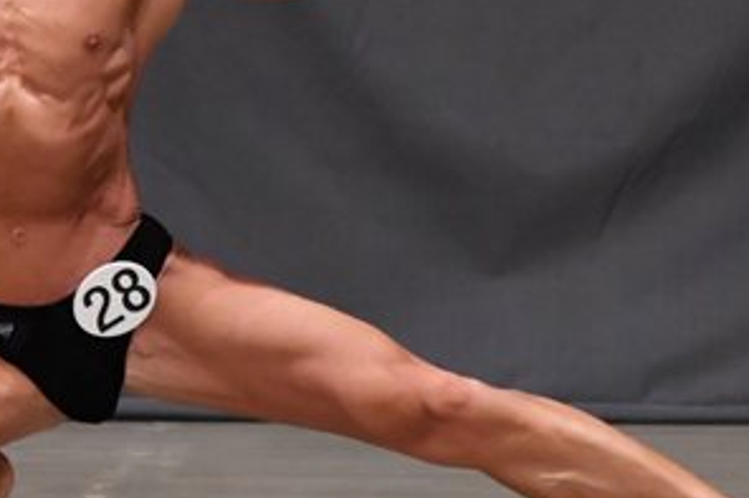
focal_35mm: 747
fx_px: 15532
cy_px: 33
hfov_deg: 2.8
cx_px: 176
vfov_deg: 1.8
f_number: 5.6
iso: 6400
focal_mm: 190
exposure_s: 1/400
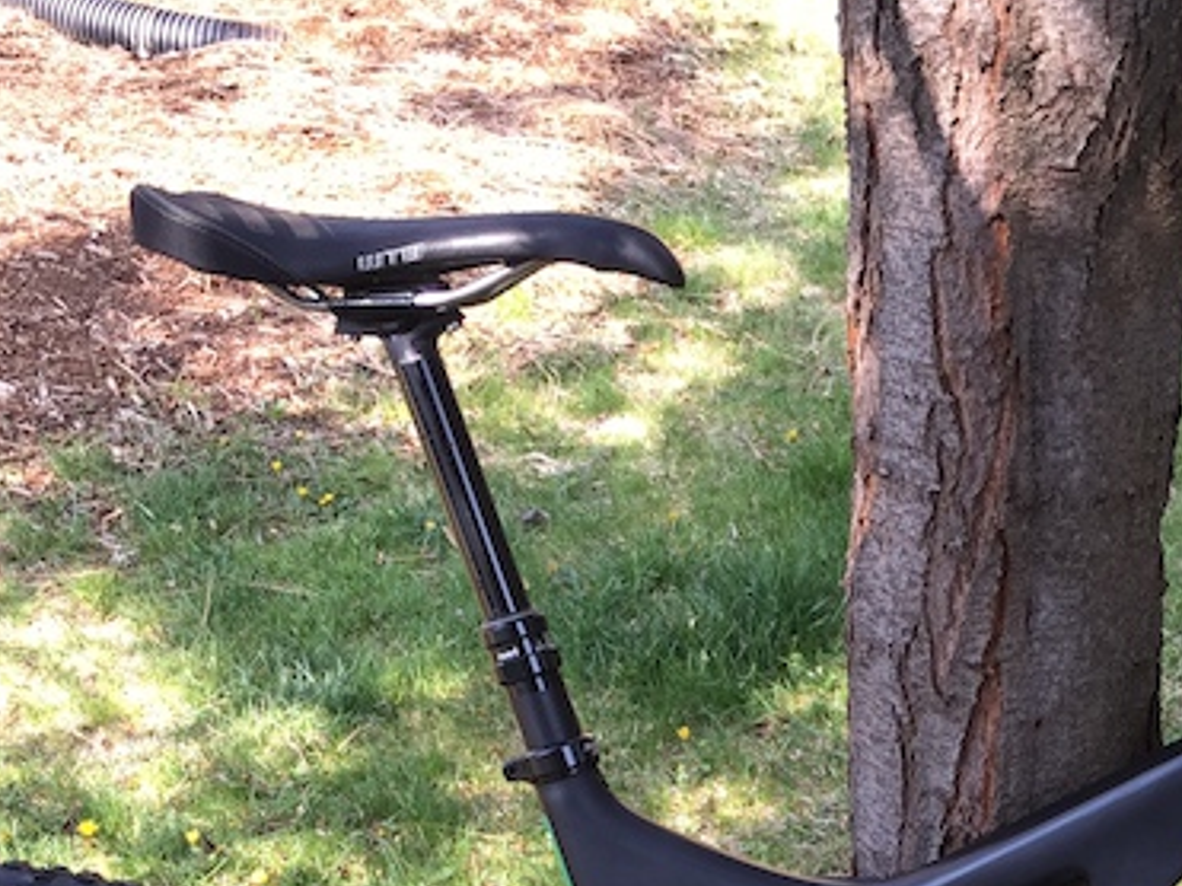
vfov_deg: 17.2
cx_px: 1115
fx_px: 2731
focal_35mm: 80
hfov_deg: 23.6
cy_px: 1176
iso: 32
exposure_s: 1/120
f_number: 2.2
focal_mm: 4.15
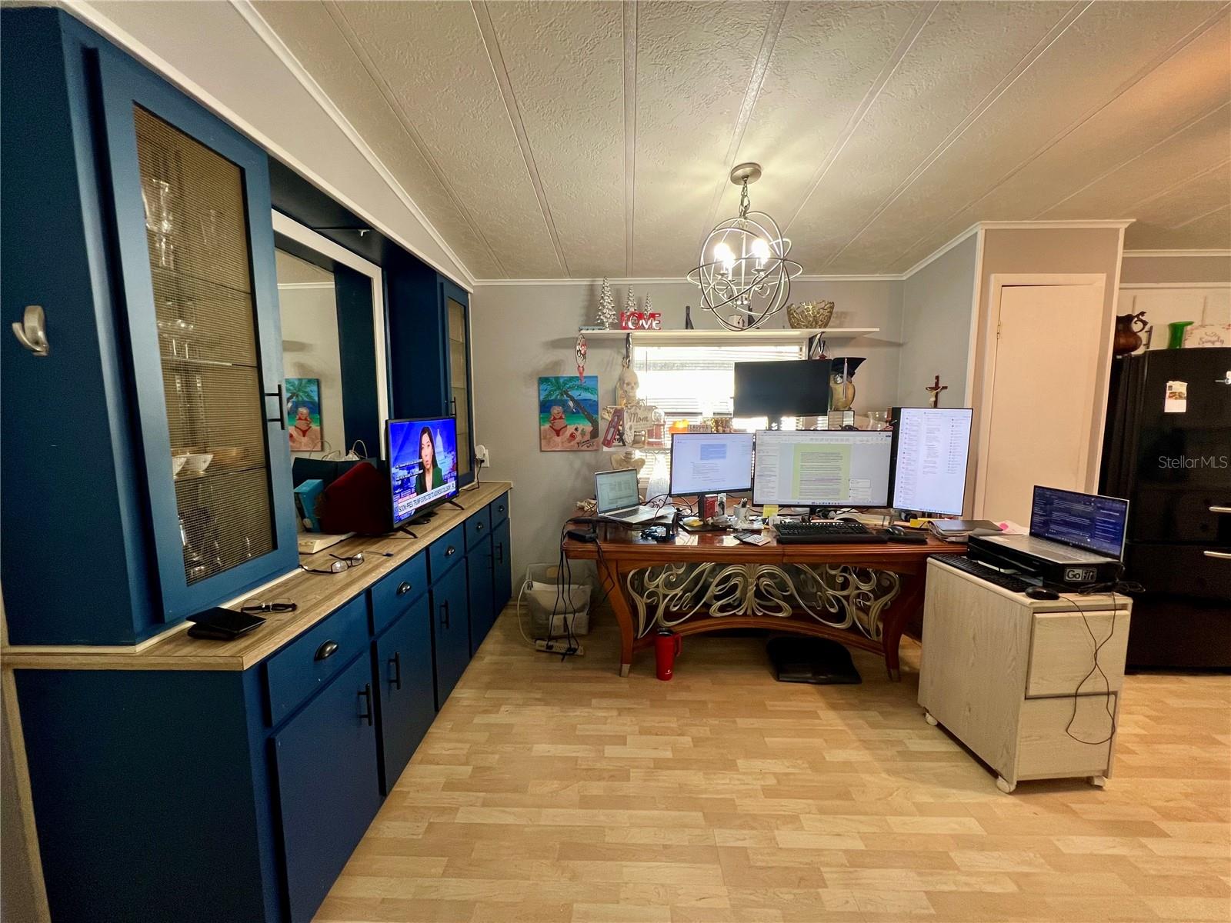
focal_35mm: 13
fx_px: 462
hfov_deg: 106.2
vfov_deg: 89.9
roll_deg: +0.7
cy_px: 462
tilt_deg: -6.0
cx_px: 616
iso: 125
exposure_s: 1/60
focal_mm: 1.57
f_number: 1.8
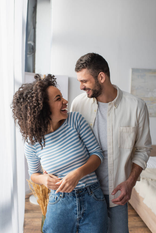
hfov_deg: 36.9
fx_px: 234
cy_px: 115
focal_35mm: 36
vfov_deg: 53.1
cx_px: 79
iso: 100
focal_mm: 35
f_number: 4
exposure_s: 1/200
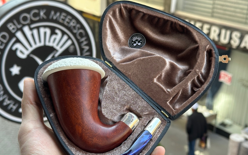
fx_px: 345
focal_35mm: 51
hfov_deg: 39.6
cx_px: 124
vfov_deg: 25.3
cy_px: 91
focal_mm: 6.86
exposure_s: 1/230
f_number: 1.78
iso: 50
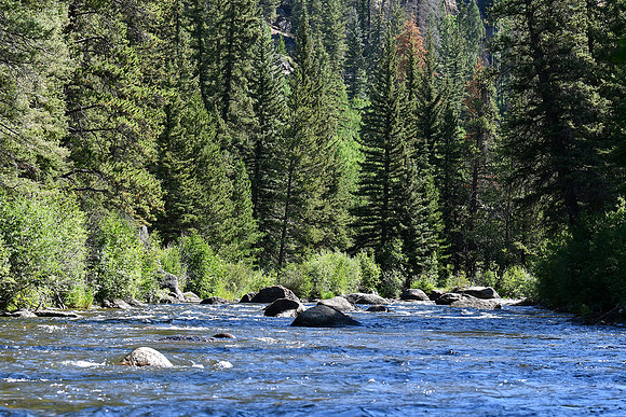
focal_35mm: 157
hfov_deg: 13.1
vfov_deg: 8.7
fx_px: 2731
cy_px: 208
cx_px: 313
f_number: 7.1
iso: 200
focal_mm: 105
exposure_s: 1/250
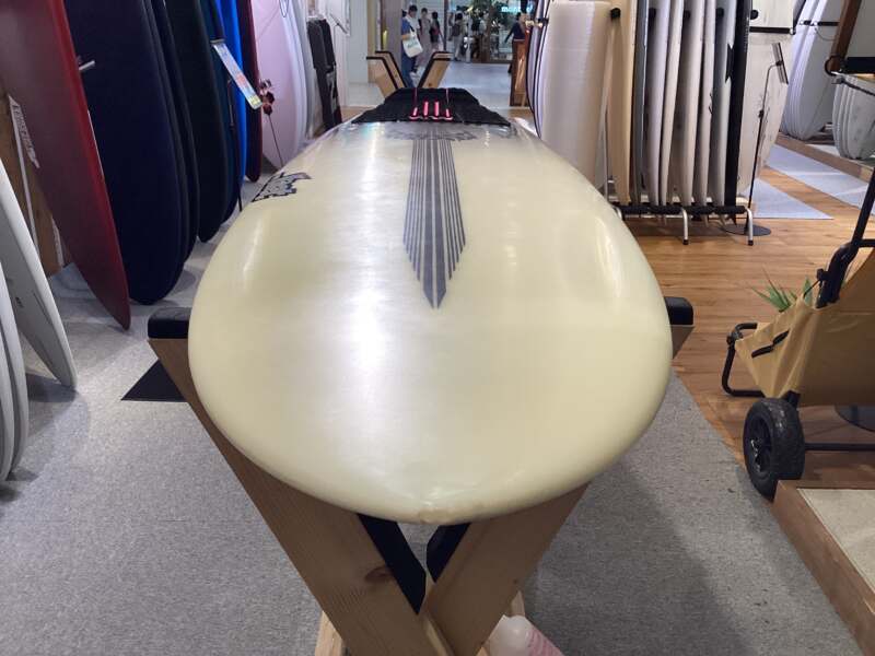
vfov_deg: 45.4
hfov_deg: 58.4
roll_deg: -0.8
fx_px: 784
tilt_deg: -22.0
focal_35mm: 31
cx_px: 438
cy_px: 328
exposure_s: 1/120
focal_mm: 3.3
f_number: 2.4
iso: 80
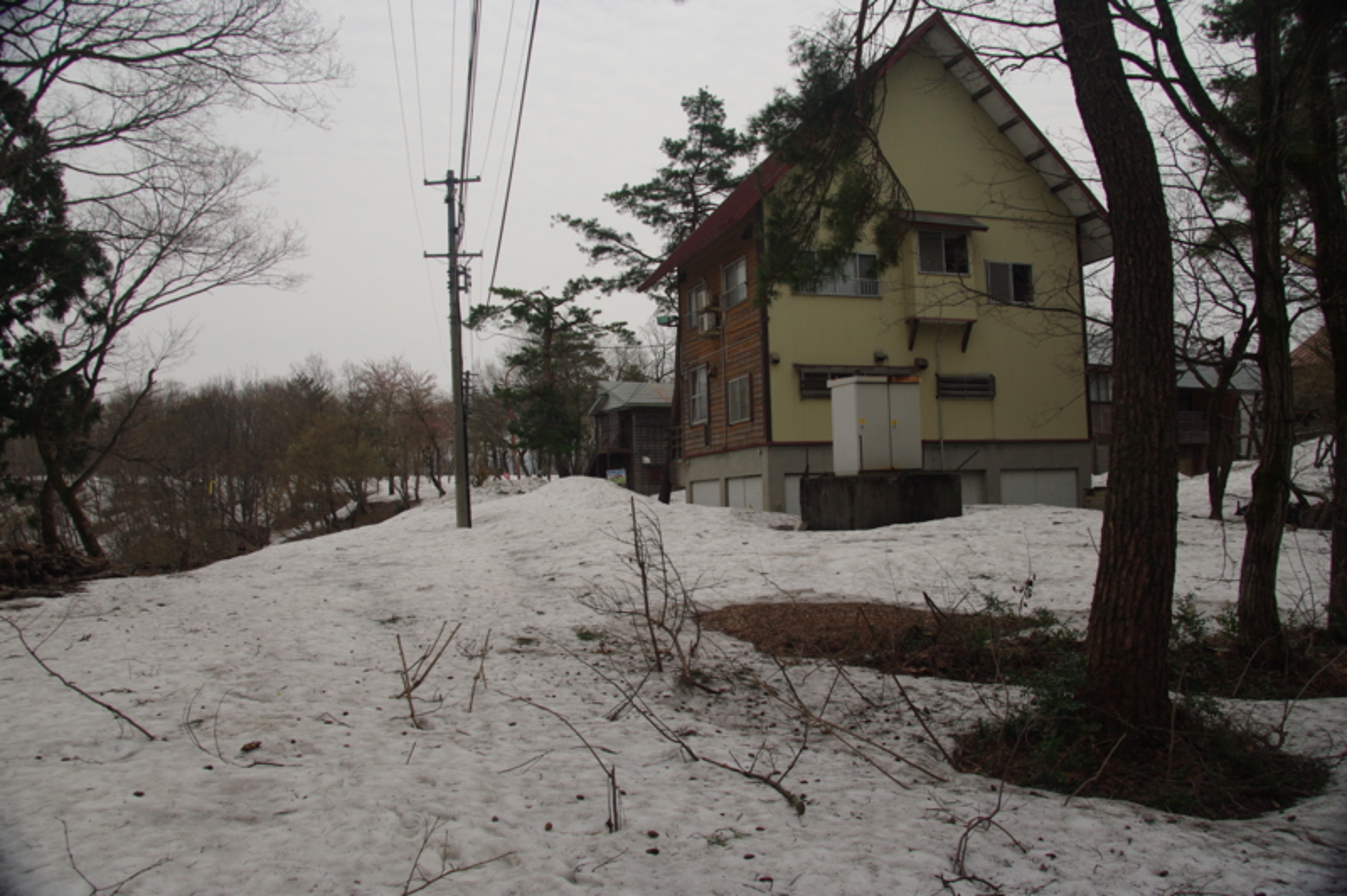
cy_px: 448
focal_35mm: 27
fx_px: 1009
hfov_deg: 67.4
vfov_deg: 47.9
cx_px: 674
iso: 200
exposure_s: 1/350
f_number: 6.7
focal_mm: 18
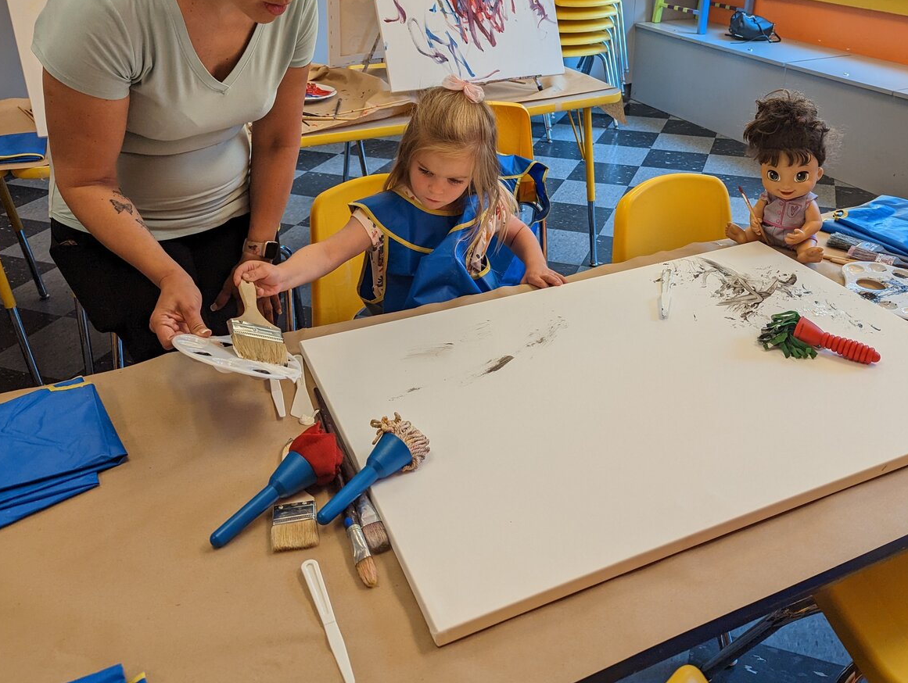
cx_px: 516
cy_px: 261
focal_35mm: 31
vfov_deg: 45.2
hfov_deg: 58.1
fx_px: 814
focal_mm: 6.81
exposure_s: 1/208
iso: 90
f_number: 1.85
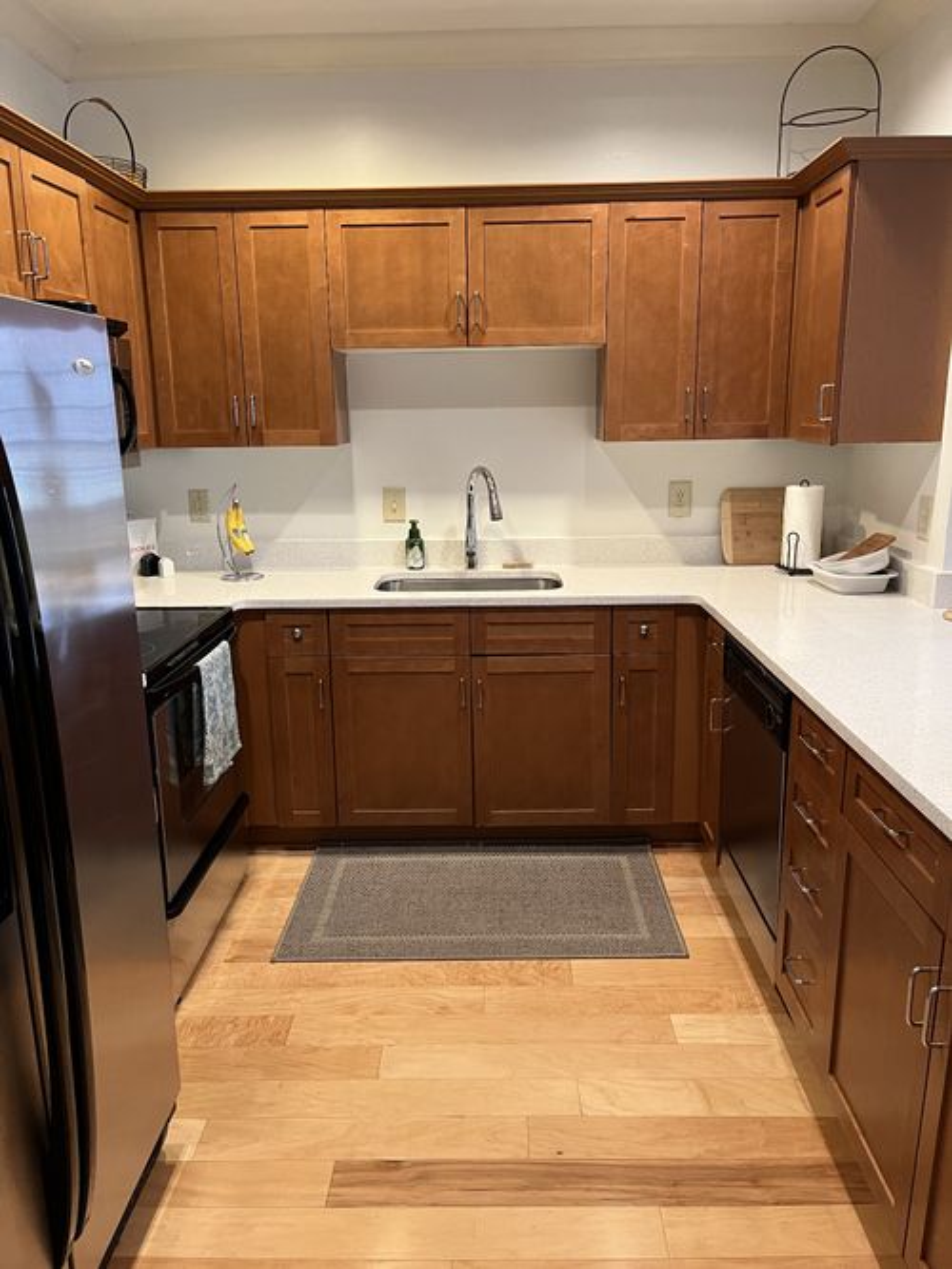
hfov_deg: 53.0
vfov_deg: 67.3
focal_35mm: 26
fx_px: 954
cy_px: 634
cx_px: 476
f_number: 1.6
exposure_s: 1/60
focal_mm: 5.1
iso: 250
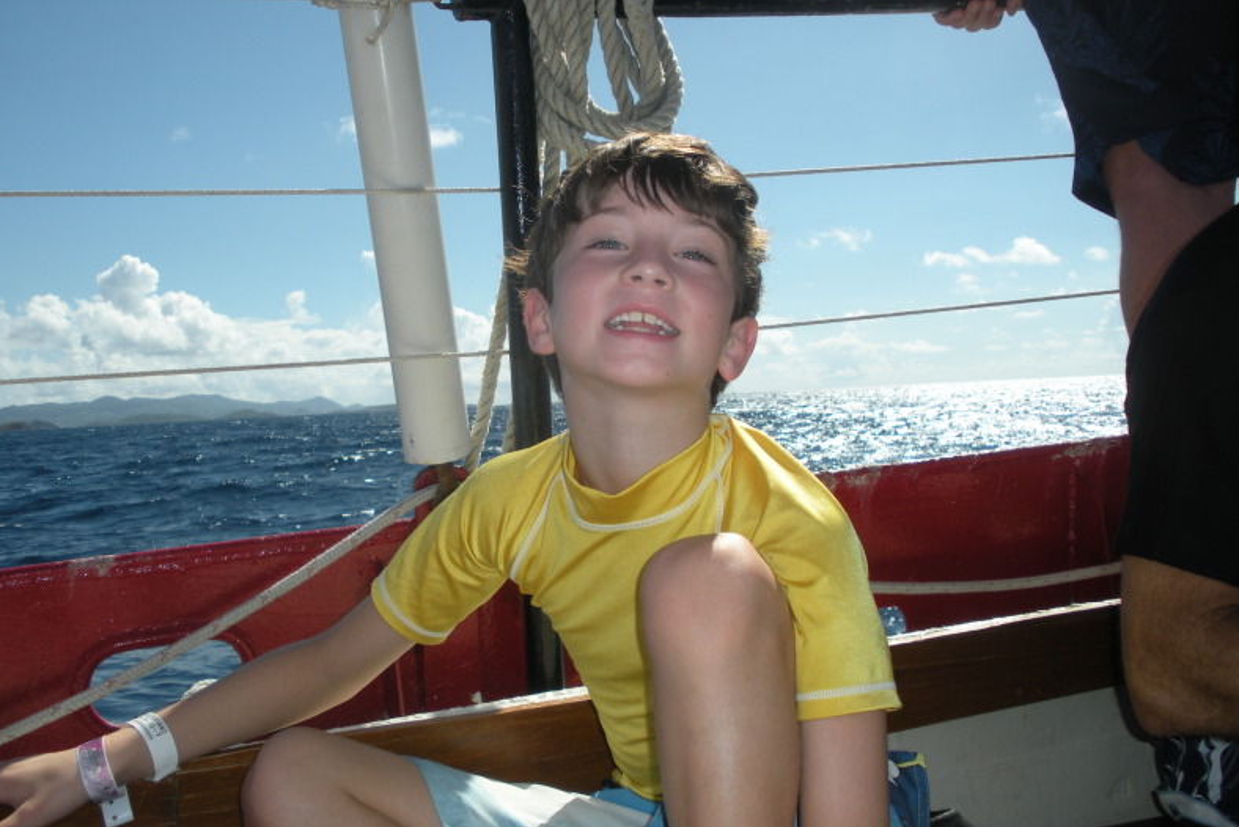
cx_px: 616
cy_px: 369
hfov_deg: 50.7
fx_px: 1308
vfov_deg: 35.0
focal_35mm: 38
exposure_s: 1/1149
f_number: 3.5
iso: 64
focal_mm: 6.3
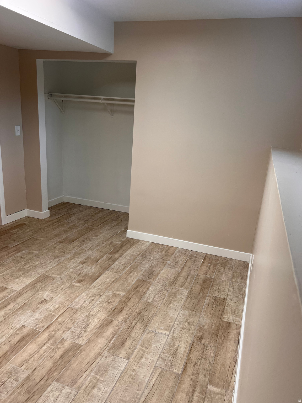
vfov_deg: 67.3
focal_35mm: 26
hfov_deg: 53.1
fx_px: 302
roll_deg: -3.4
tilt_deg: -16.5
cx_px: 151
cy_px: 202
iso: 125
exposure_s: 1/120
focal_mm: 5.7
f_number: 1.5
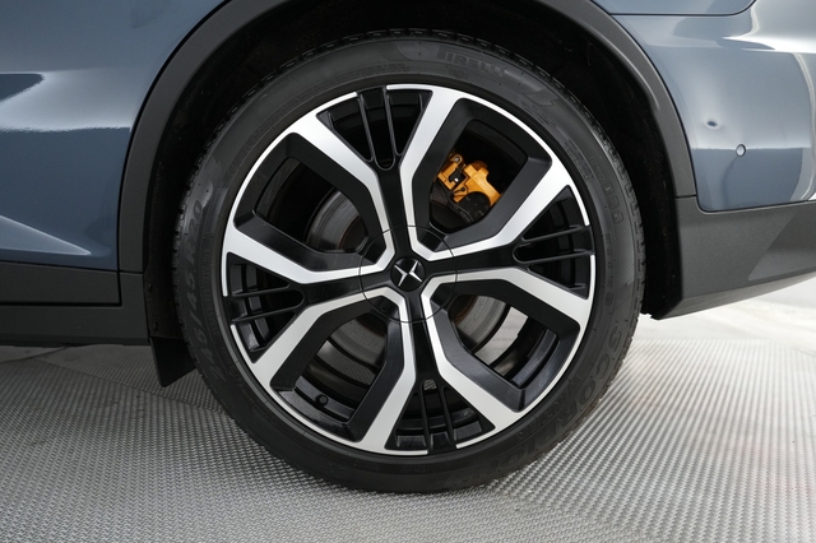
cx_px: 408
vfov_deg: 49.5
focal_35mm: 26
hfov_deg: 69.4
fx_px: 589
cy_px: 272
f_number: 2.8
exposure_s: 1/125
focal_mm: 26
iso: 2500
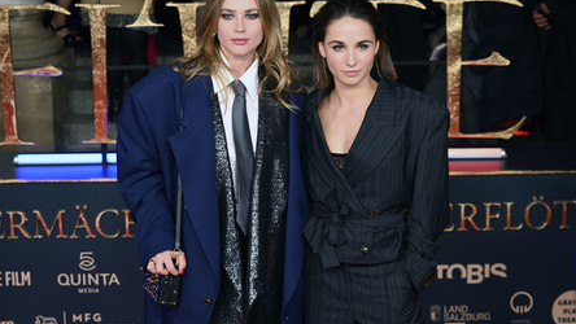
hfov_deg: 31.0
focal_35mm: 68
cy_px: 146
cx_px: 290
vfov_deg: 17.7
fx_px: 1039
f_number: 5.6
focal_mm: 64
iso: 640
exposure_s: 1/125
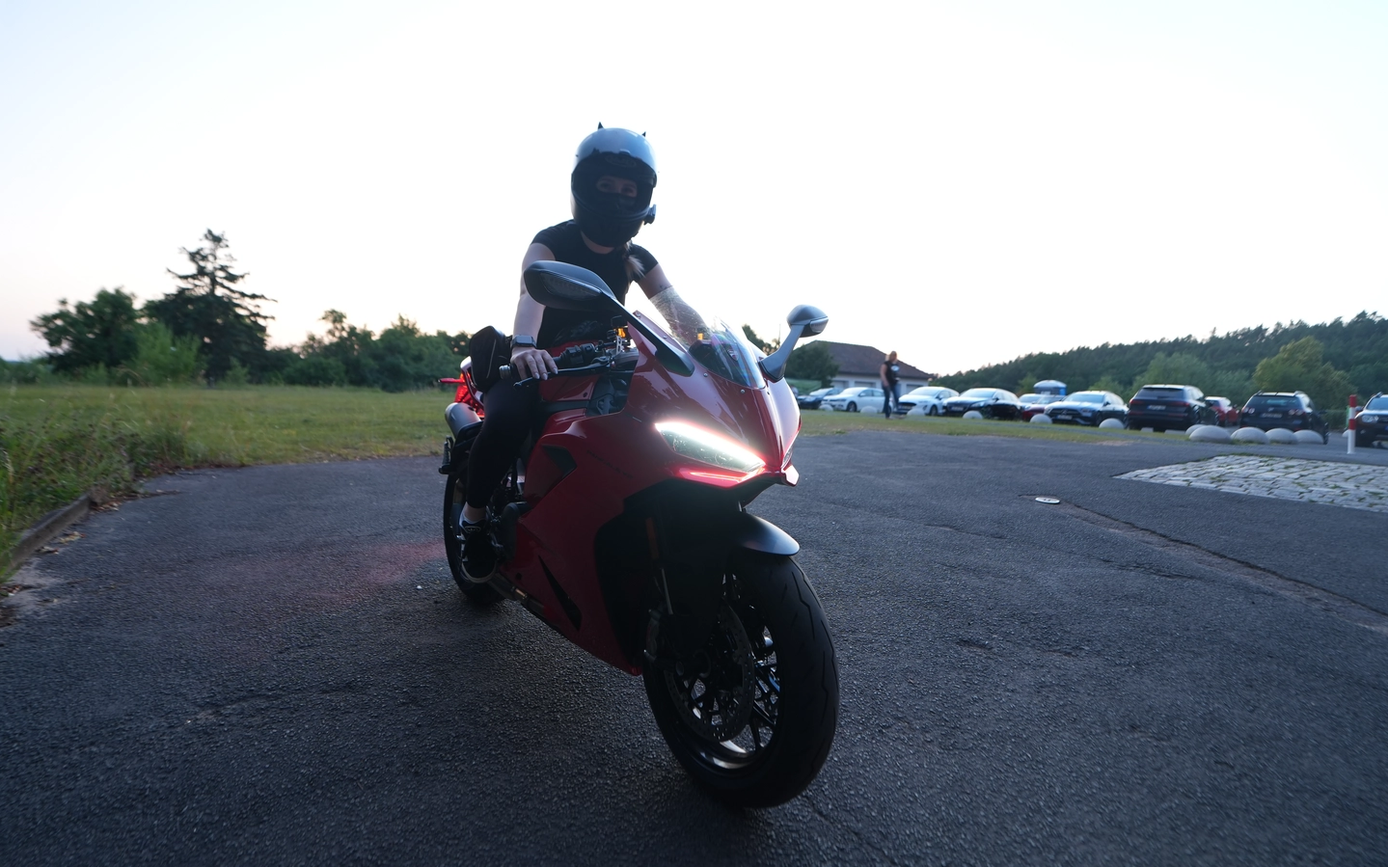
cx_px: 681
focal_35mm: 17
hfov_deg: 94.4
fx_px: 643
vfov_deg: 67.8
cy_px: 390
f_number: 2.8
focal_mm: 16
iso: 200
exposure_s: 1/6
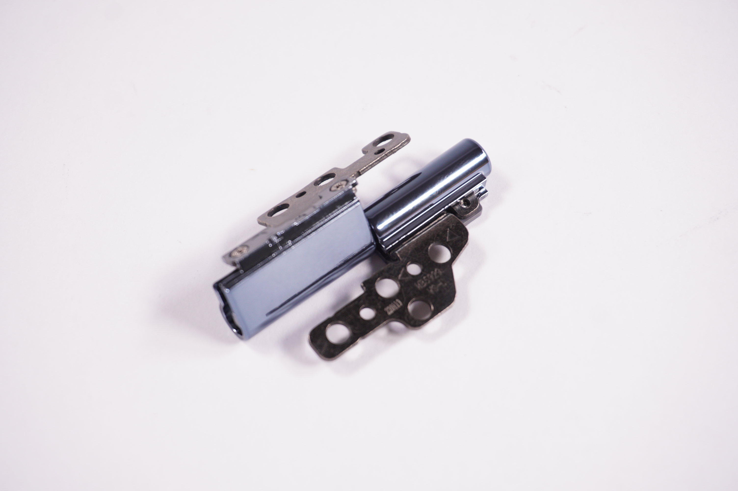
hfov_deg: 30.5
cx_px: 369
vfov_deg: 20.6
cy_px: 246
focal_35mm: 66
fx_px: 1352
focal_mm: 44
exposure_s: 1/250
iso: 320
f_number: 5.6
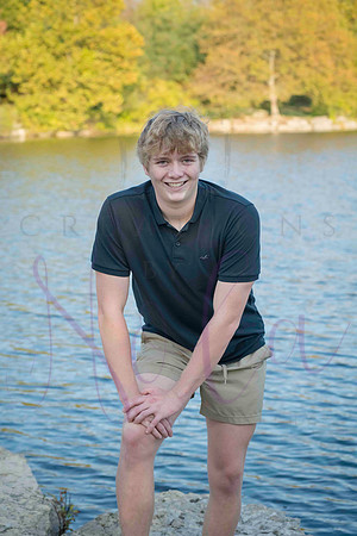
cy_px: 268
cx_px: 178
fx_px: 1190
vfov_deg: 25.4
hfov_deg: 17.1
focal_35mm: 80
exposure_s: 1/640
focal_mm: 80
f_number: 7.1
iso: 800
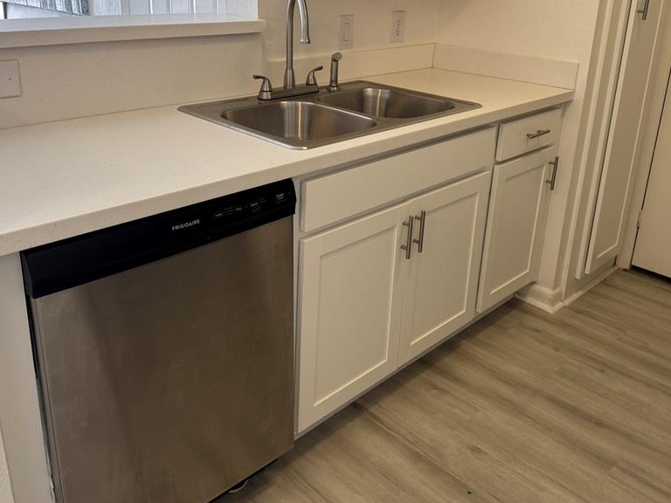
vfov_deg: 43.7
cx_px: 323
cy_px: 181
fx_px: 620
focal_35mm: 32
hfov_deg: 56.8
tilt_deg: -20.4
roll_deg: -2.7
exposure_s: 1/60
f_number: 1.78
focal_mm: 6.76
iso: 125
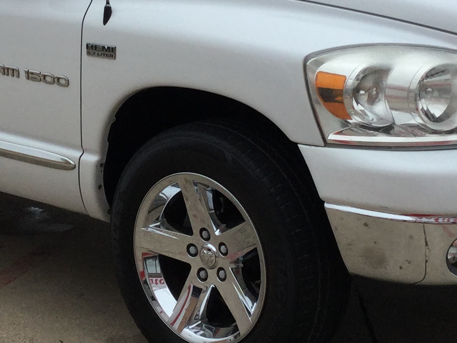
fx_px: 1320
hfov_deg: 19.6
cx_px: 152
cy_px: 100
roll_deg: +0.2
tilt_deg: -12.3
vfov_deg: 14.8
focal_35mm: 100
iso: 25
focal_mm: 3.3
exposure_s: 1/468
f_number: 2.4
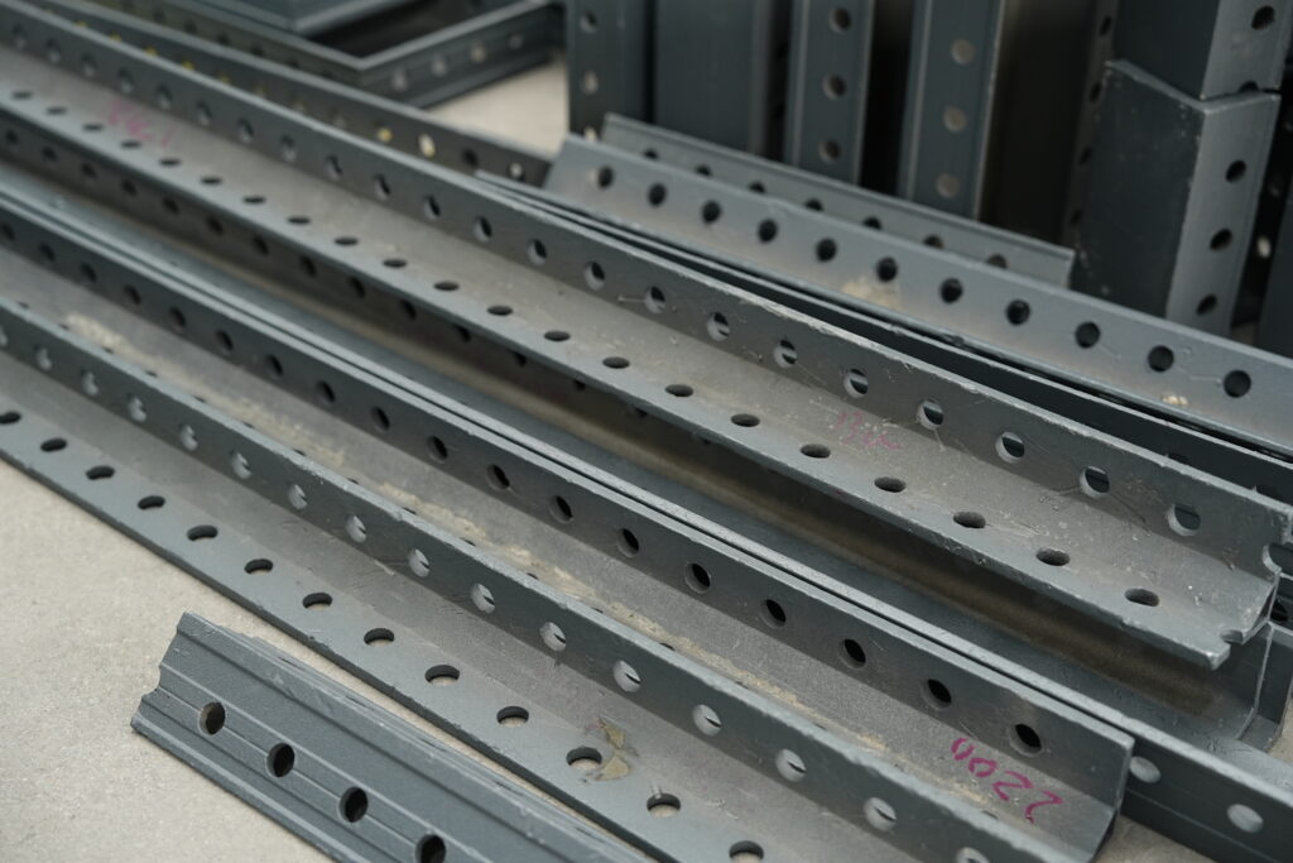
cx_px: 646
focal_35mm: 47
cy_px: 432
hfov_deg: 41.9
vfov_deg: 28.7
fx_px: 1688
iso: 800
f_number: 3.2
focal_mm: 47
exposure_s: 1/160
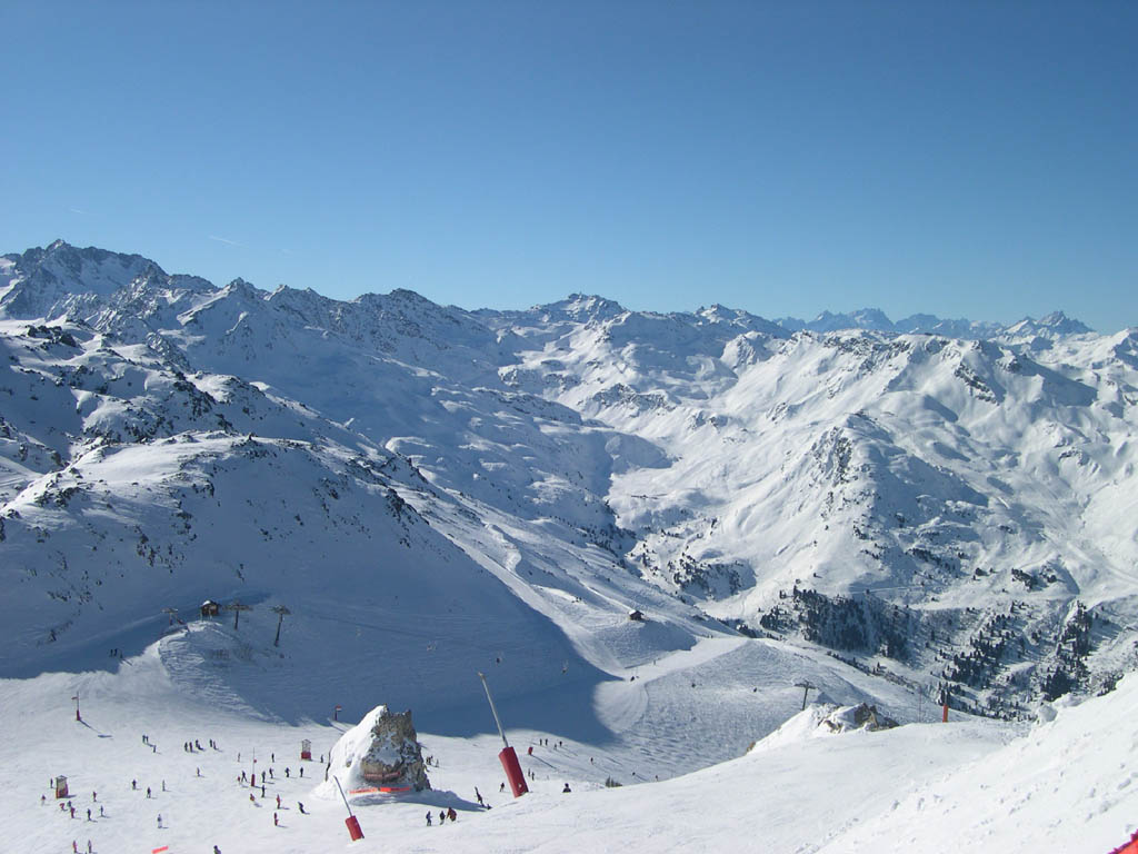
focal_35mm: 38
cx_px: 569
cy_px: 427
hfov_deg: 49.0
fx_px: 1249
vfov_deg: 37.7
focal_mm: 8
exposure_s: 1/521
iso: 100
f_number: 7.6
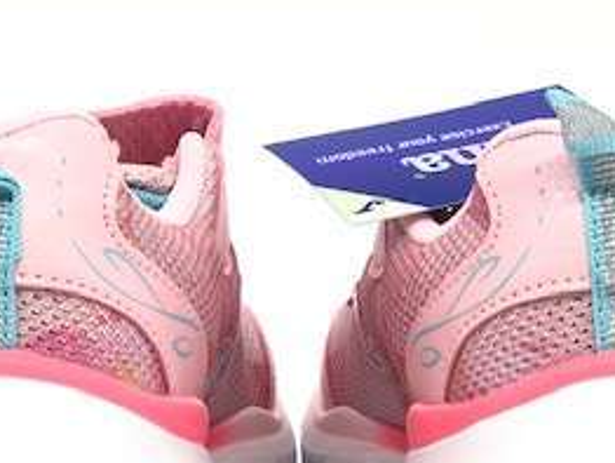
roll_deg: +0.1
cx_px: 291
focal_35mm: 127
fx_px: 2258
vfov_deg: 11.7
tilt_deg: -1.9
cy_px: 200
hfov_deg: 15.5
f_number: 2.4
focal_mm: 6
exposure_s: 1/100
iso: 20
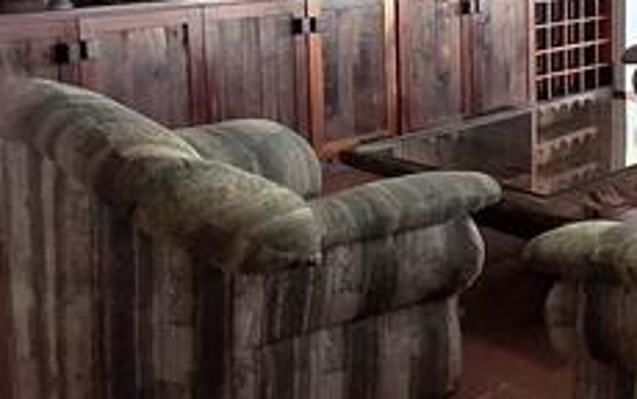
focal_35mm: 59
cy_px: 39
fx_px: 1025
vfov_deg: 21.5
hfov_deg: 31.4
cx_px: 665
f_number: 2.2
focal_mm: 1.64
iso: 80
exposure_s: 1/40
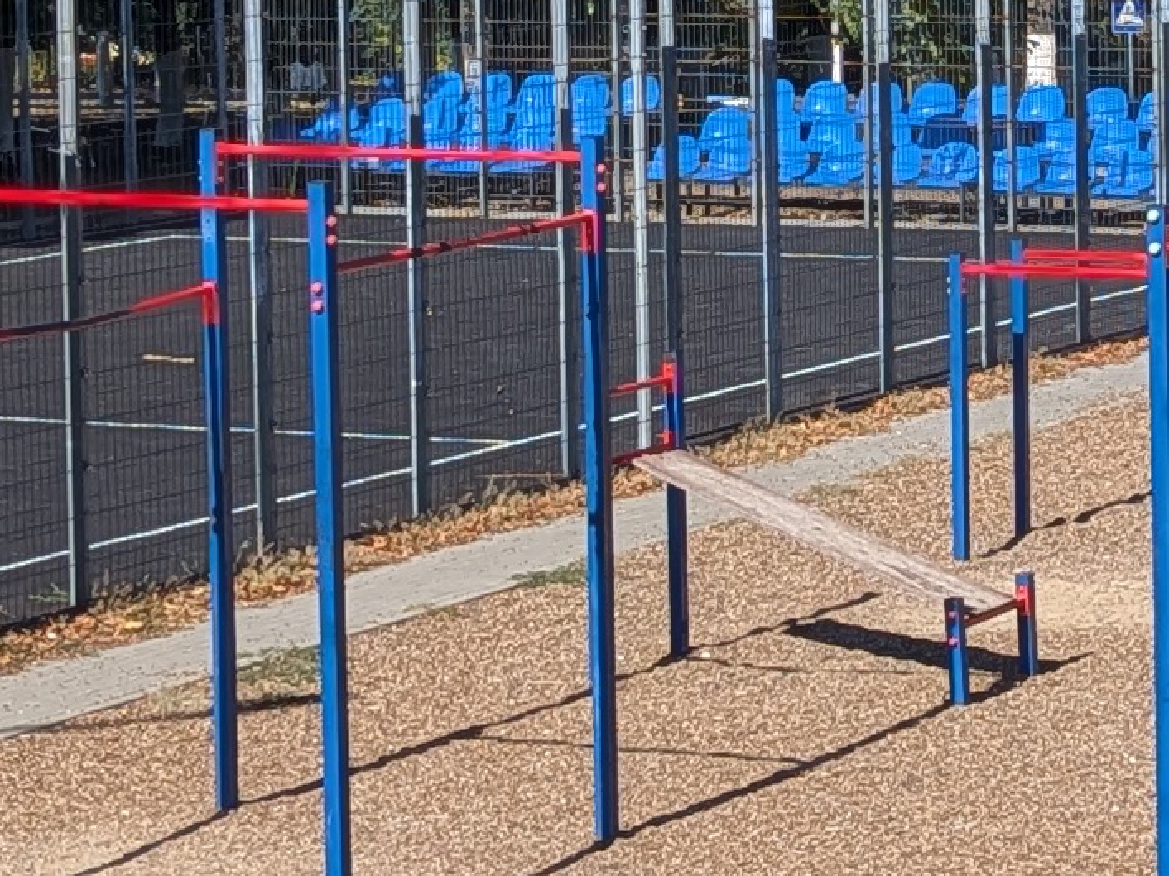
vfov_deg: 10.8
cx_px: 1505
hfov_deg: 14.0
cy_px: 116
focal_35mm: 136
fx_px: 4591
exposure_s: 1/1391
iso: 26
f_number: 1.7
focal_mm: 4.53
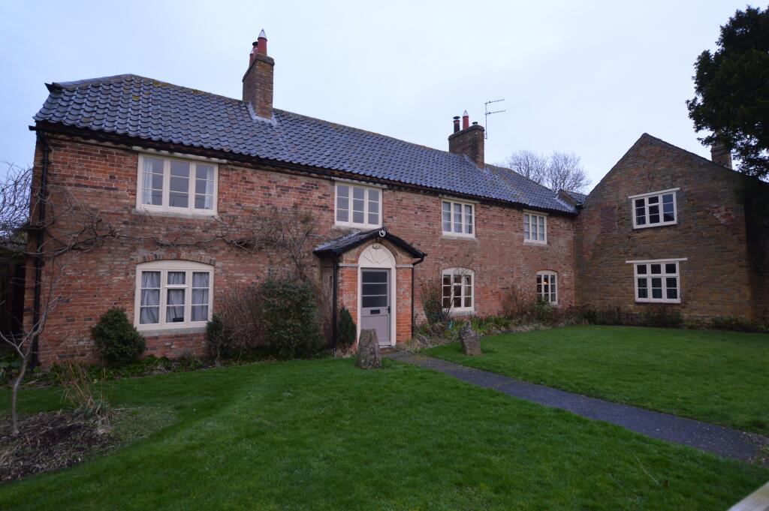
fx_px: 368
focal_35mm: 17
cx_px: 384
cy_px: 256
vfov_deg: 69.6
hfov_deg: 92.5
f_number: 5
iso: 400
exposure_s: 1/100
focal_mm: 11.5
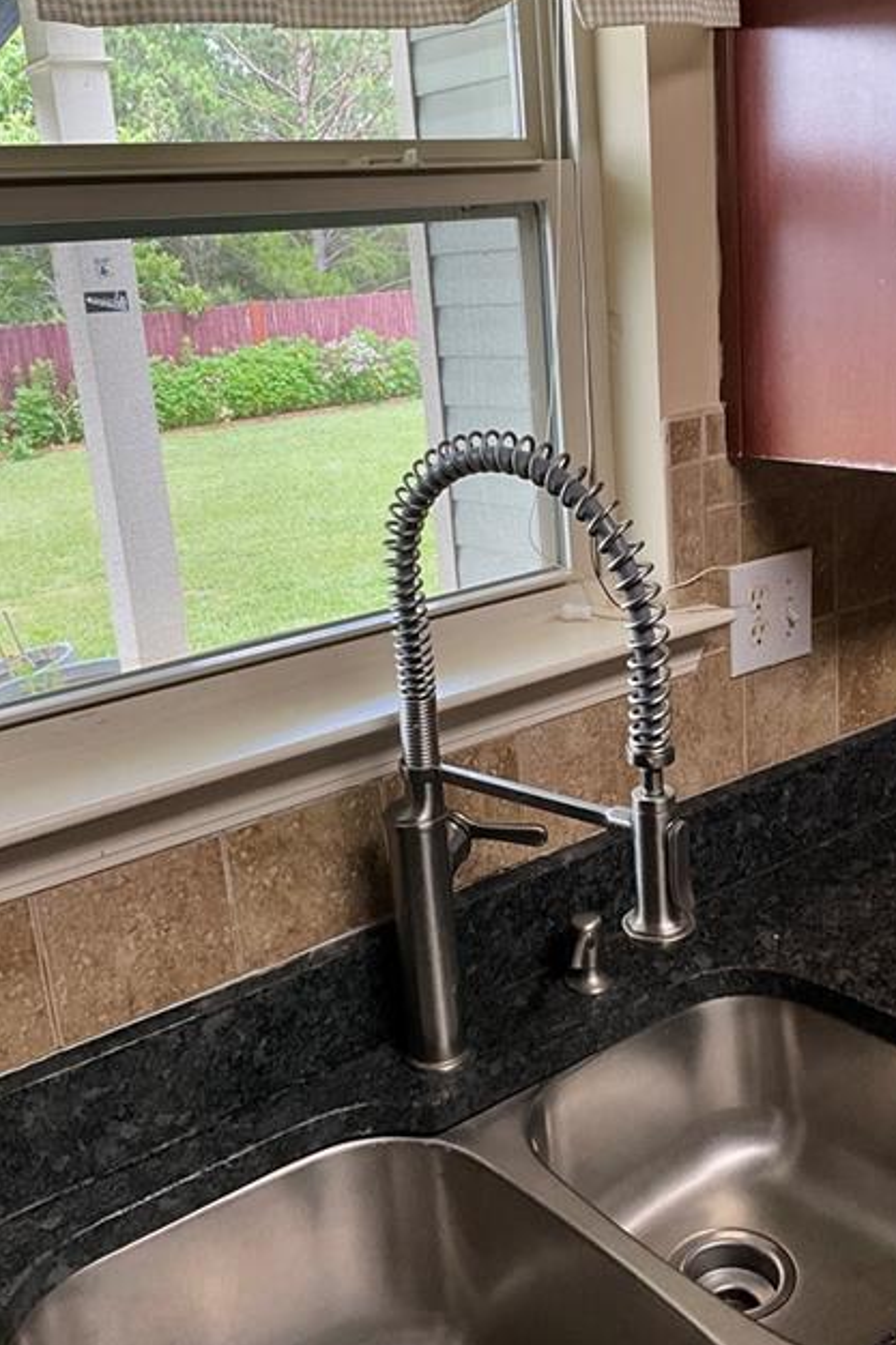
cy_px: 657
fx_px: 1382
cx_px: 548
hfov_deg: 35.8
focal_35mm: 37
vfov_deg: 51.9
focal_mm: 3
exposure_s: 1/115
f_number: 1.8
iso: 64
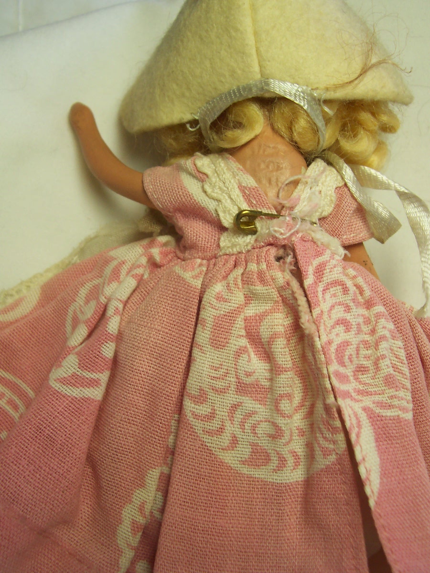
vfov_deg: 50.1
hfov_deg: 38.7
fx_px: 613
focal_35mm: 37
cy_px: 286
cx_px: 215
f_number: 2.8
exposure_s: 1/90
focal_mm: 5.6
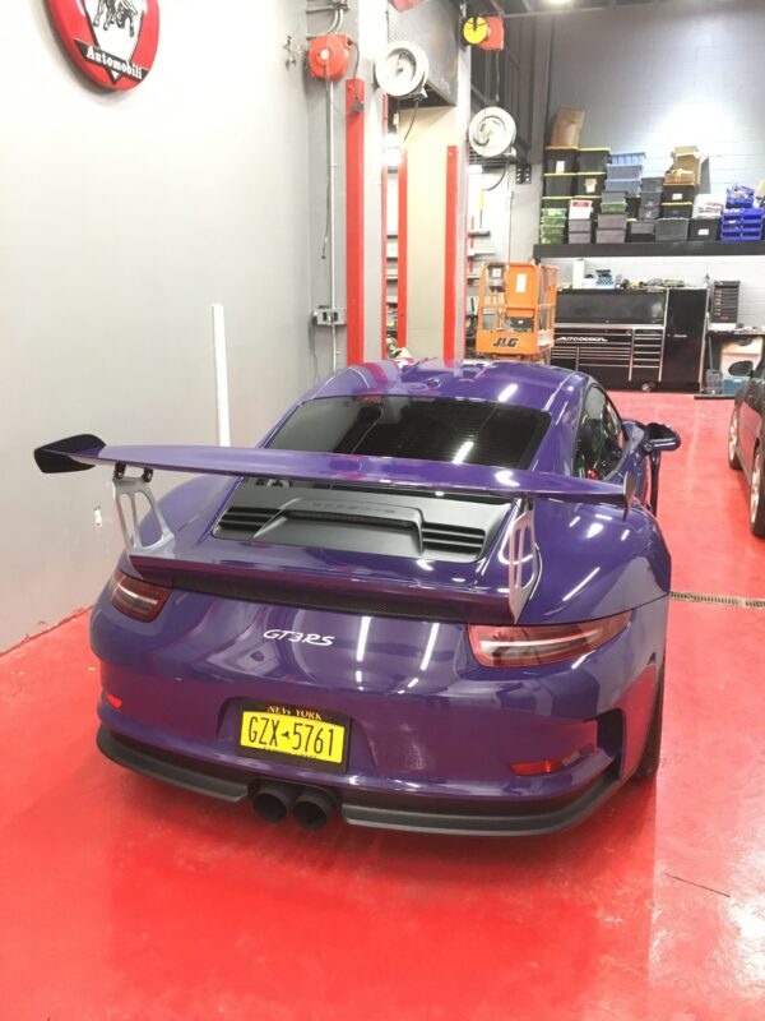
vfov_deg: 61.7
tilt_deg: -12.1
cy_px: 510
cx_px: 382
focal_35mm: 29
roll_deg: +0.0
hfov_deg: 48.2
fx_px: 855
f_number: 2.2
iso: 200
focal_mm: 4.15
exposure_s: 1/30
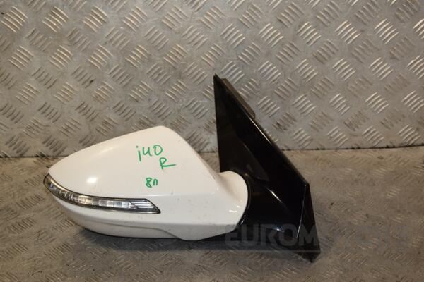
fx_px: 707
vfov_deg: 22.6
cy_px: 141
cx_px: 212
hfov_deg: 33.4
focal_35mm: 60
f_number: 6.3
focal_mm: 40
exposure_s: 1/200
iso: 800
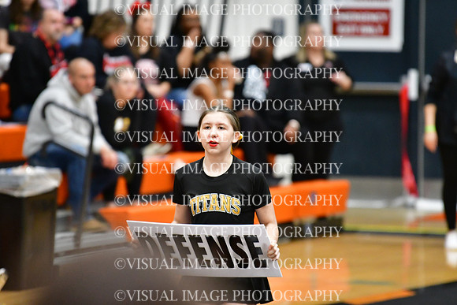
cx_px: 228
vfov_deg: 4.6
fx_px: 3809
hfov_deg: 6.9
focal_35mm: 300
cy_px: 152
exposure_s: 1/500
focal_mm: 200
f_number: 3.2
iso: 5000
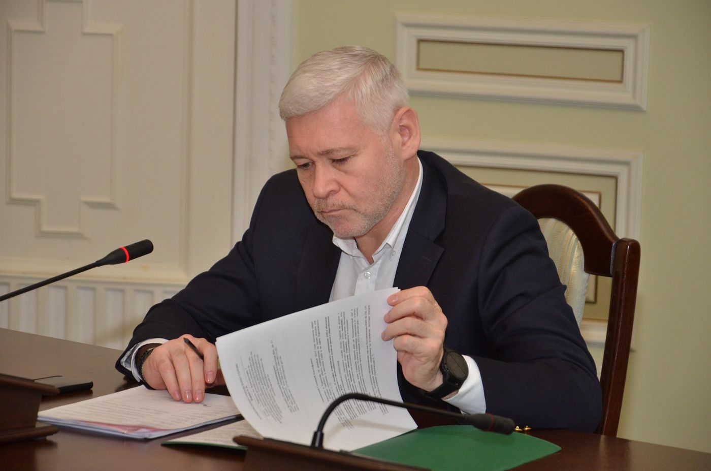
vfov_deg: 9.9
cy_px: 236
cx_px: 356
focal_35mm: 138
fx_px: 2720
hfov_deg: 14.9
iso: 800
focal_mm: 92
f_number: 5.6
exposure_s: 1/200
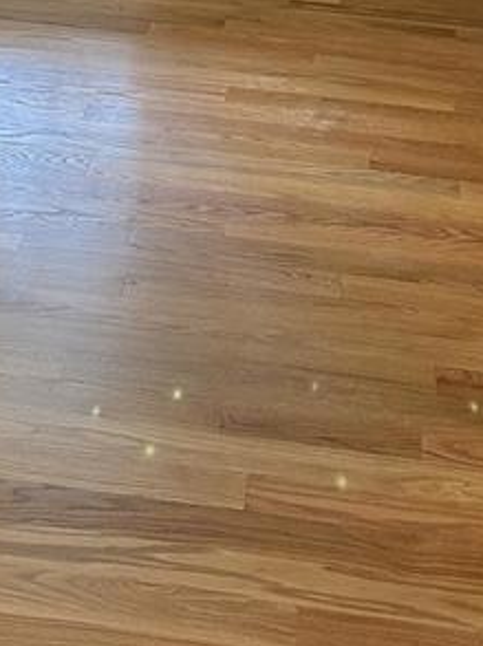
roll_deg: -3.5
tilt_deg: -10.5
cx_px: 165
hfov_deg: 15.3
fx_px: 1790
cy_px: -273
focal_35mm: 96
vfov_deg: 18.5
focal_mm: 5.7
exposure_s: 1/60
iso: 160
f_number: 1.5
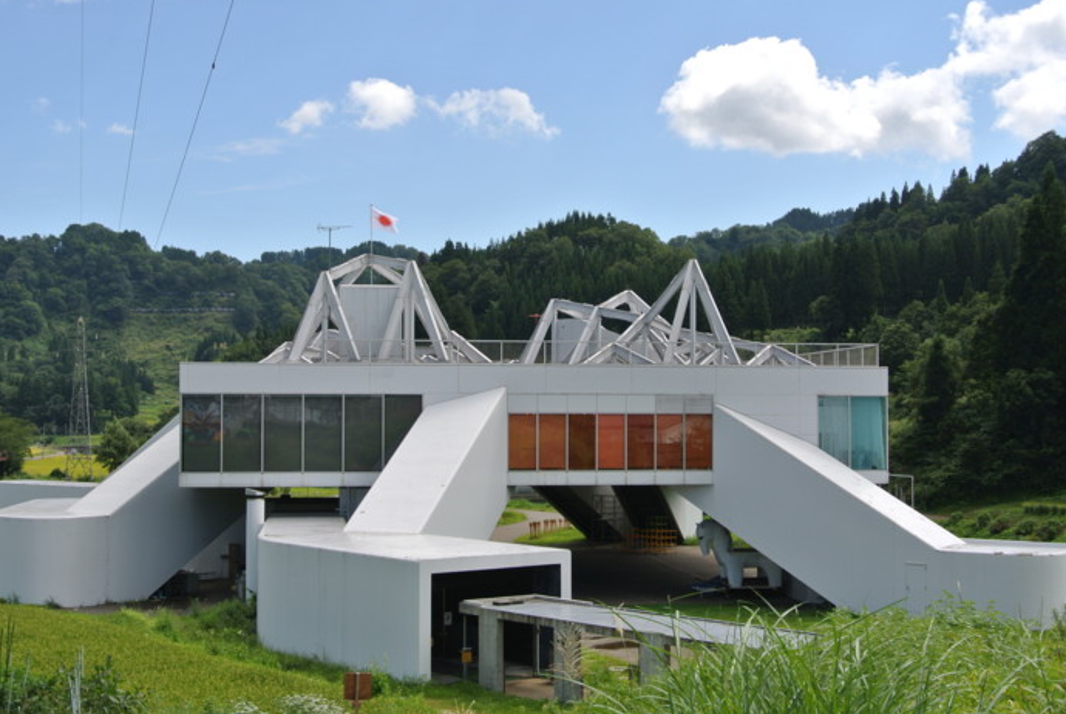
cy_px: 357
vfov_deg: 26.6
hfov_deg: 38.8
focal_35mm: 51
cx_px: 531
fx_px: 1512
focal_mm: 16.3
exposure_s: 1/640
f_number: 4.5
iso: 100
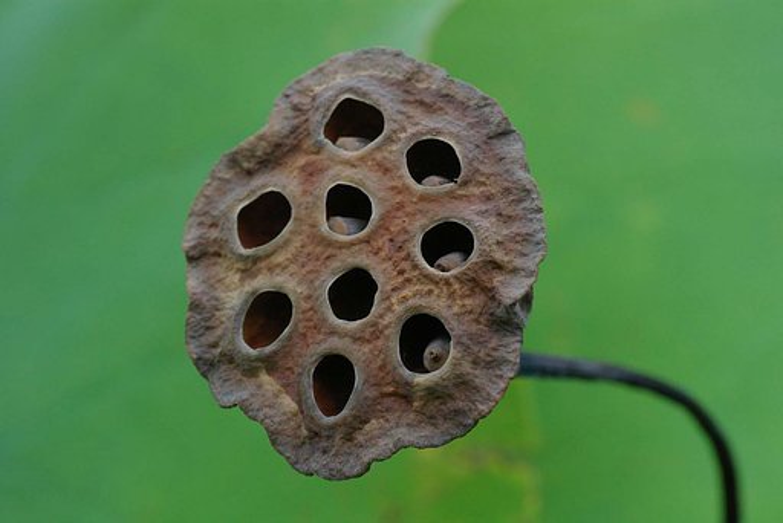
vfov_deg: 10.2
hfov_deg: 15.2
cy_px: 262
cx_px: 392
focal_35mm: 135
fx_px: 2938
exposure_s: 1/125
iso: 800
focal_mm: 90
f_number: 8
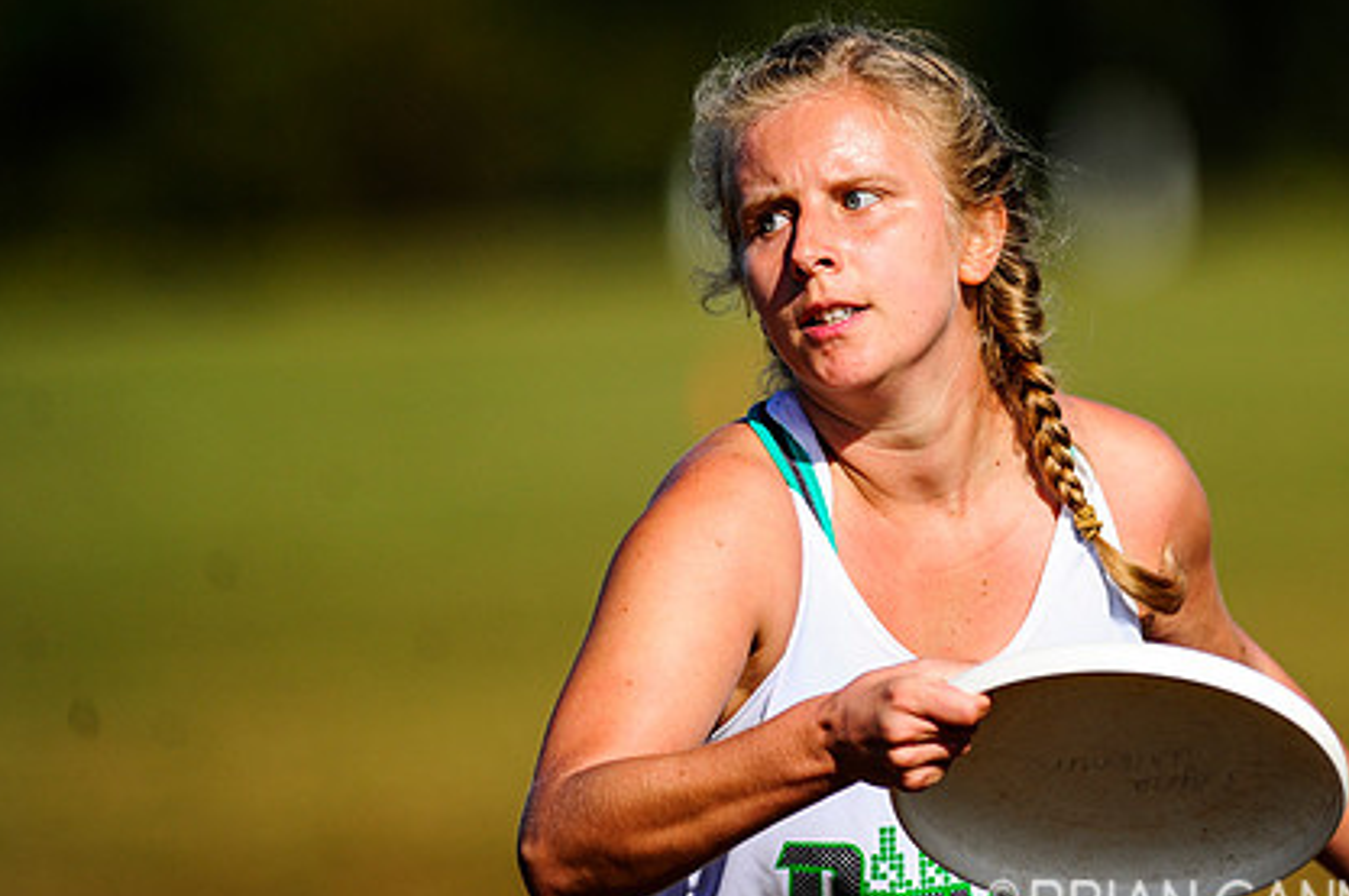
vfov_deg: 3.3
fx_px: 15607
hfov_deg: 4.9
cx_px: 773
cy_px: 416
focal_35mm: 417
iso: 200
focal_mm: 300
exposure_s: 1/8000
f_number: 2.8
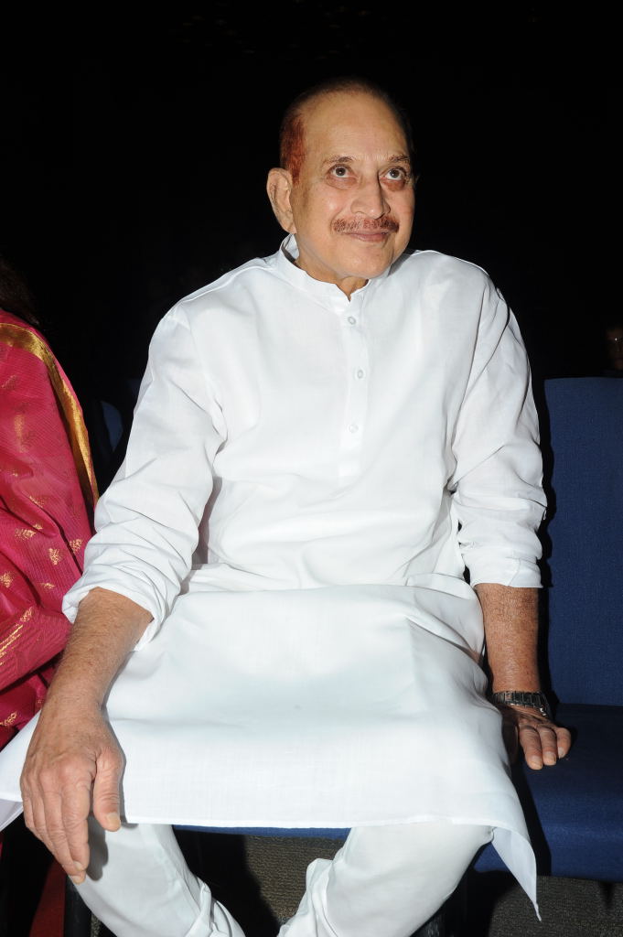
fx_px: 1170
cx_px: 312
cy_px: 468
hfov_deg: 29.8
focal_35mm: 45
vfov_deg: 43.6
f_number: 14
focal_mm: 45
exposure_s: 1/125
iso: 320
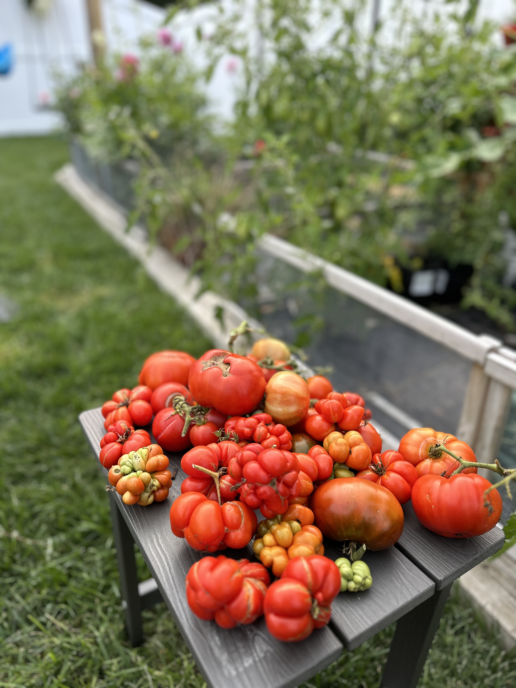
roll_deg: -1.2
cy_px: 344
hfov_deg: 56.8
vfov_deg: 71.6
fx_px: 477
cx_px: 258
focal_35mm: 24
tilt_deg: -27.3
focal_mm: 6.86
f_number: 1.78
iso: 80
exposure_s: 1/604
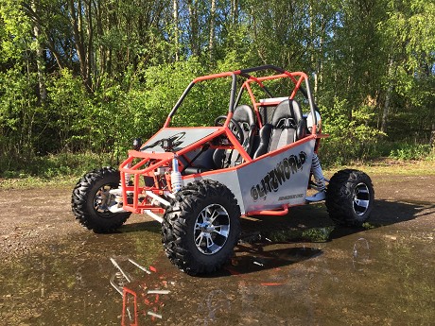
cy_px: 163
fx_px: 364
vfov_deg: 48.2
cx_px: 218
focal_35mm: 29
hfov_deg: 61.7
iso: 32
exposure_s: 1/527
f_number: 2.2
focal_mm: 4.15
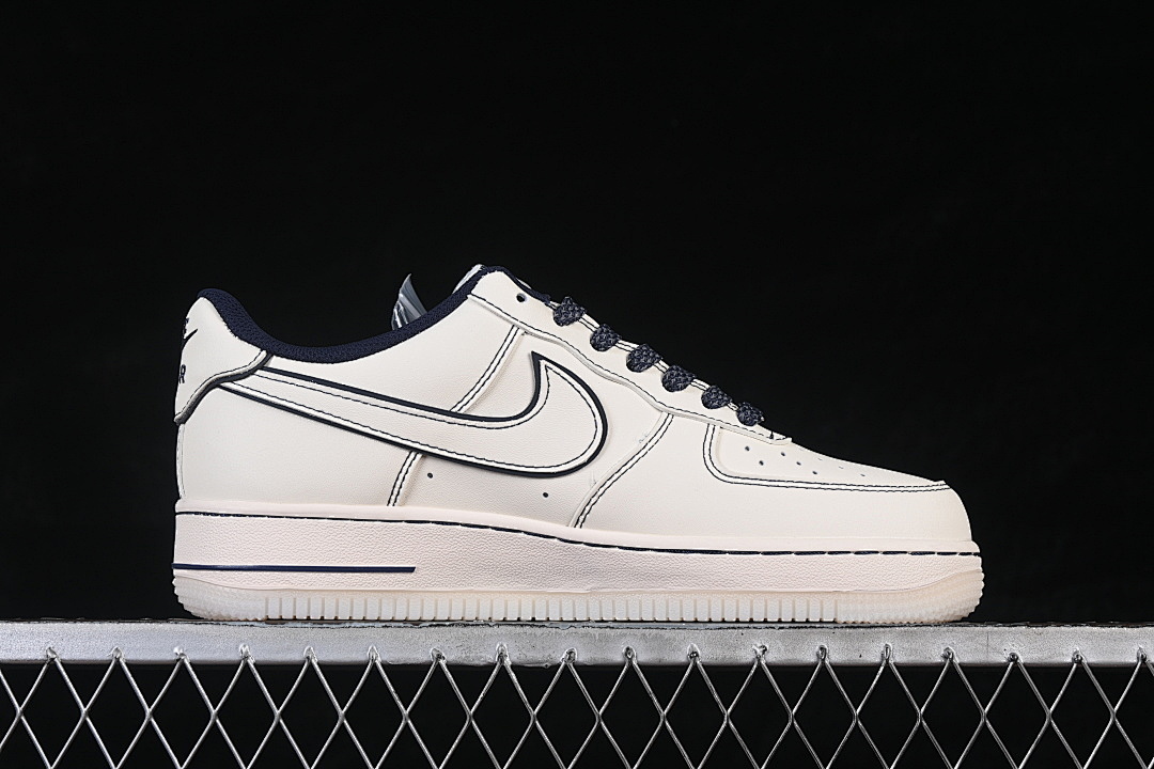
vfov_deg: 18.2
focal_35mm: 75
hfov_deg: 27.0
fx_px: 2404
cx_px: 577
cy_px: 384
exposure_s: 1/80
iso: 160
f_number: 8
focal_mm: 50
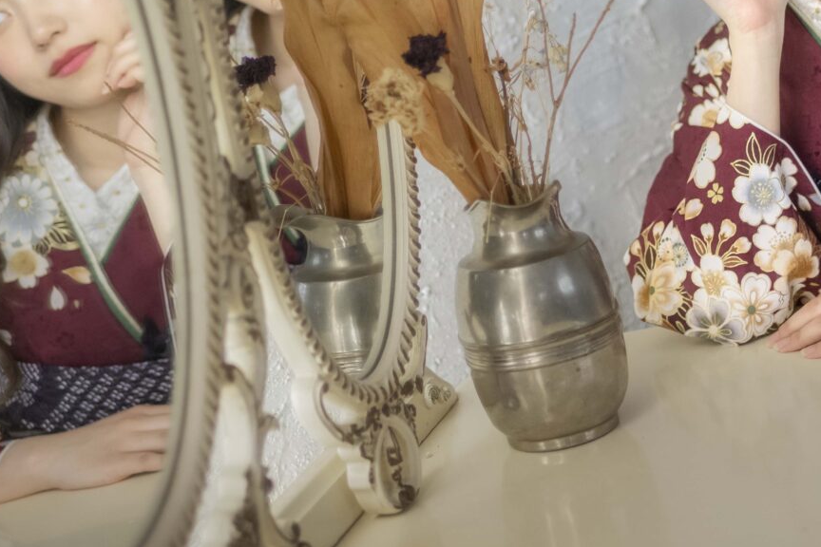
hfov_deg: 24.4
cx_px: 473
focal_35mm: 83
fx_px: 1893
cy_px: -33
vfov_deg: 16.0
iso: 2000
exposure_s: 1/640
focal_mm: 35
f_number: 1.8
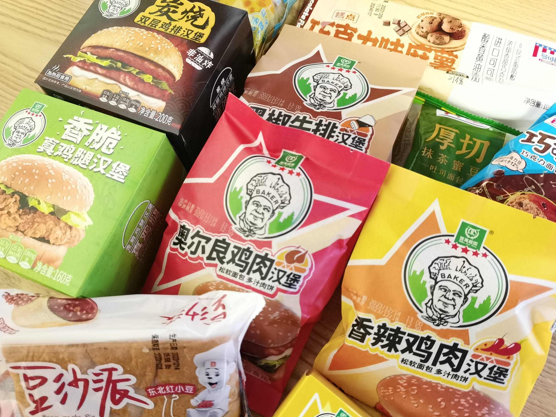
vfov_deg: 49.7
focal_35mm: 28
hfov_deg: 63.4
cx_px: 280
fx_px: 450
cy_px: 213
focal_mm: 5.58
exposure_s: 1/25
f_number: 1.8
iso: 800
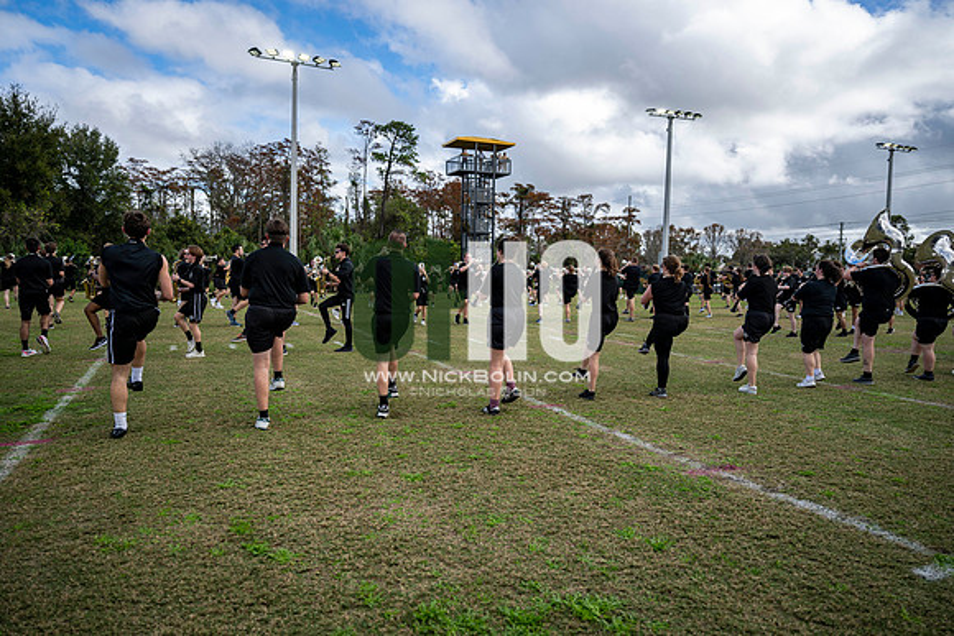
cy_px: 318
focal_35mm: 24
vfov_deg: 53.2
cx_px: 477
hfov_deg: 73.7
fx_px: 636
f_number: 2.8
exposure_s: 1/1250
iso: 125
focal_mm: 24
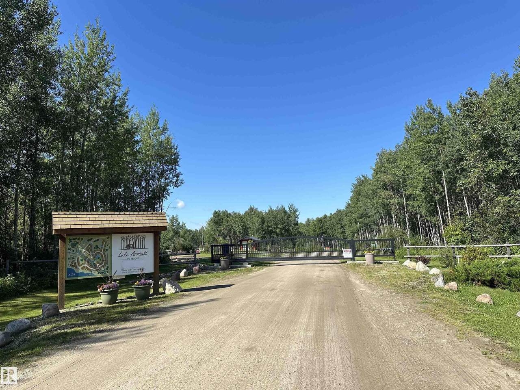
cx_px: 260
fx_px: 361
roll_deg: +2.9
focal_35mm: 24
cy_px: 195
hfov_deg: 71.6
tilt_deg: +8.4
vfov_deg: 56.8
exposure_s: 1/3155
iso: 80
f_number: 1.78
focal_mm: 6.86
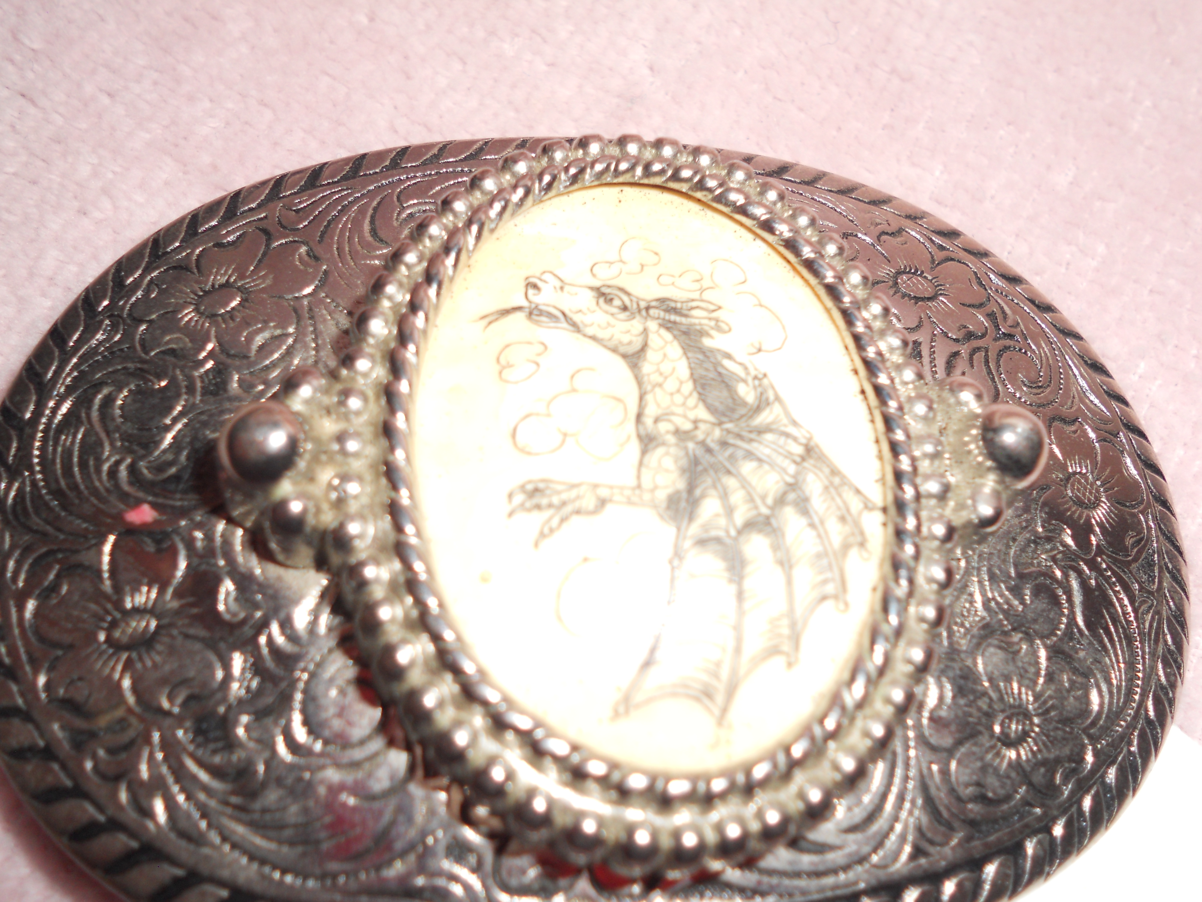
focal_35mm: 32
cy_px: 451
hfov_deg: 56.8
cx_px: 601
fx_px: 1111
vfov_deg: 44.2
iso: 80
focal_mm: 5.8
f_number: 8.8
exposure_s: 1/25
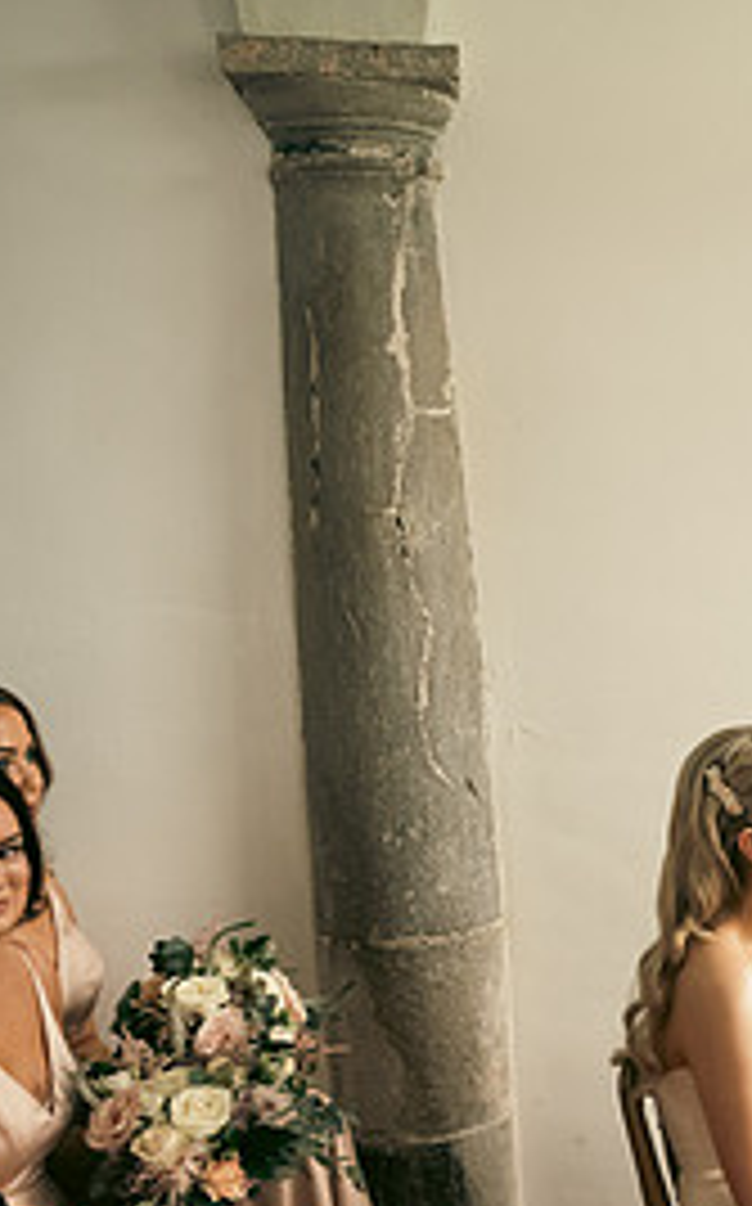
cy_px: 848
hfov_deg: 20.9
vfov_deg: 37.6
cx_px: 1108
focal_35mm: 53
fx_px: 1742
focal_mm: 24
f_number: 3.5
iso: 800
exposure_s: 1/160
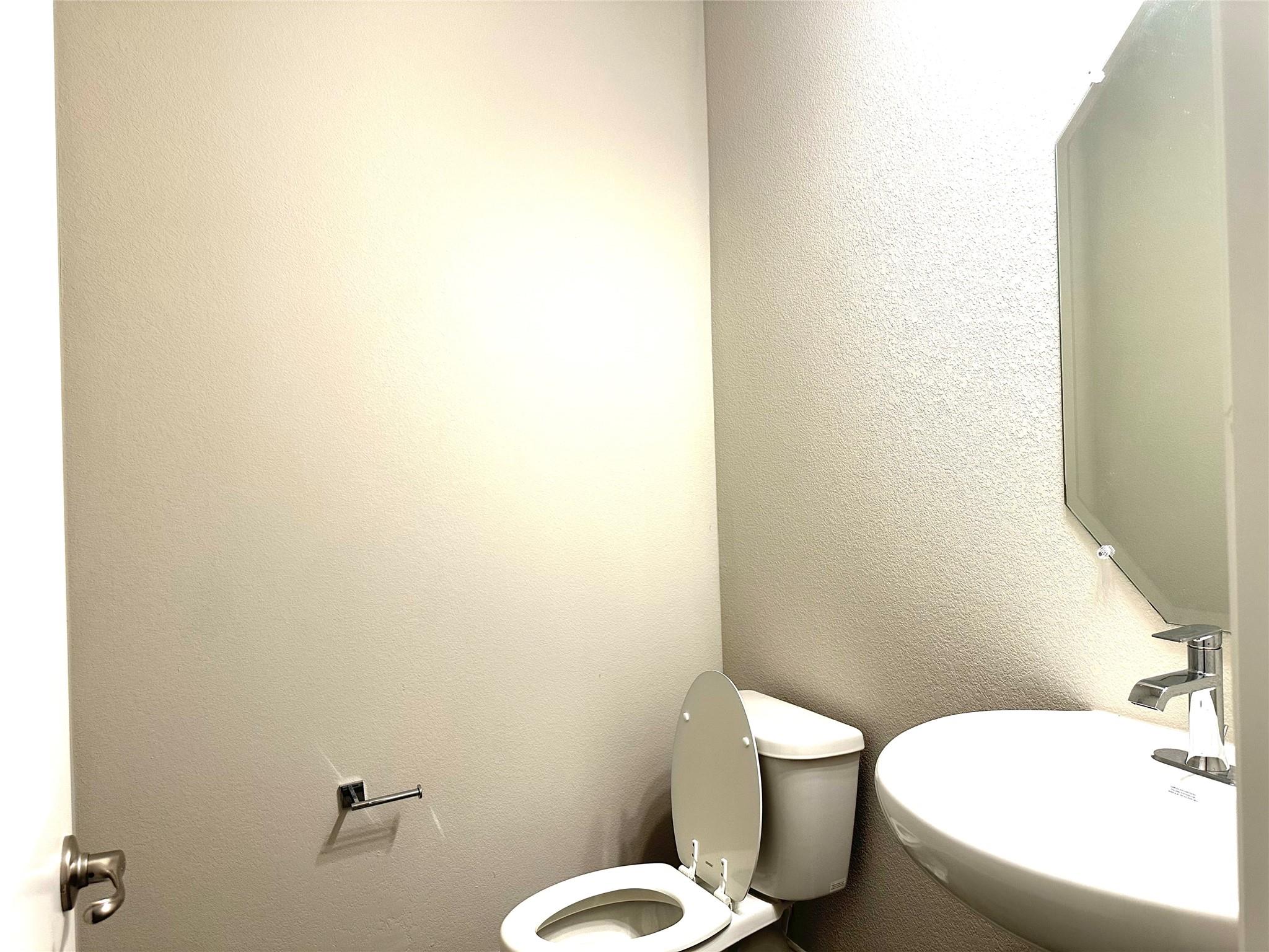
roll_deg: +2.0
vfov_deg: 56.8
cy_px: 476
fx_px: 880
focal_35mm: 24
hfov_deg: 71.6
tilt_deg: +0.3
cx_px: 634
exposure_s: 1/120
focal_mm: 6.86
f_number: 1.78
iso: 160
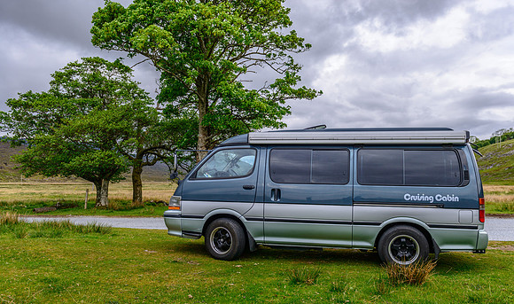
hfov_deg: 63.1
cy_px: 179
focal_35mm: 30
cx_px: 269
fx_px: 418
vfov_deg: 39.8
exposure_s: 1/125
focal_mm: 28
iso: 100
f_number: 5
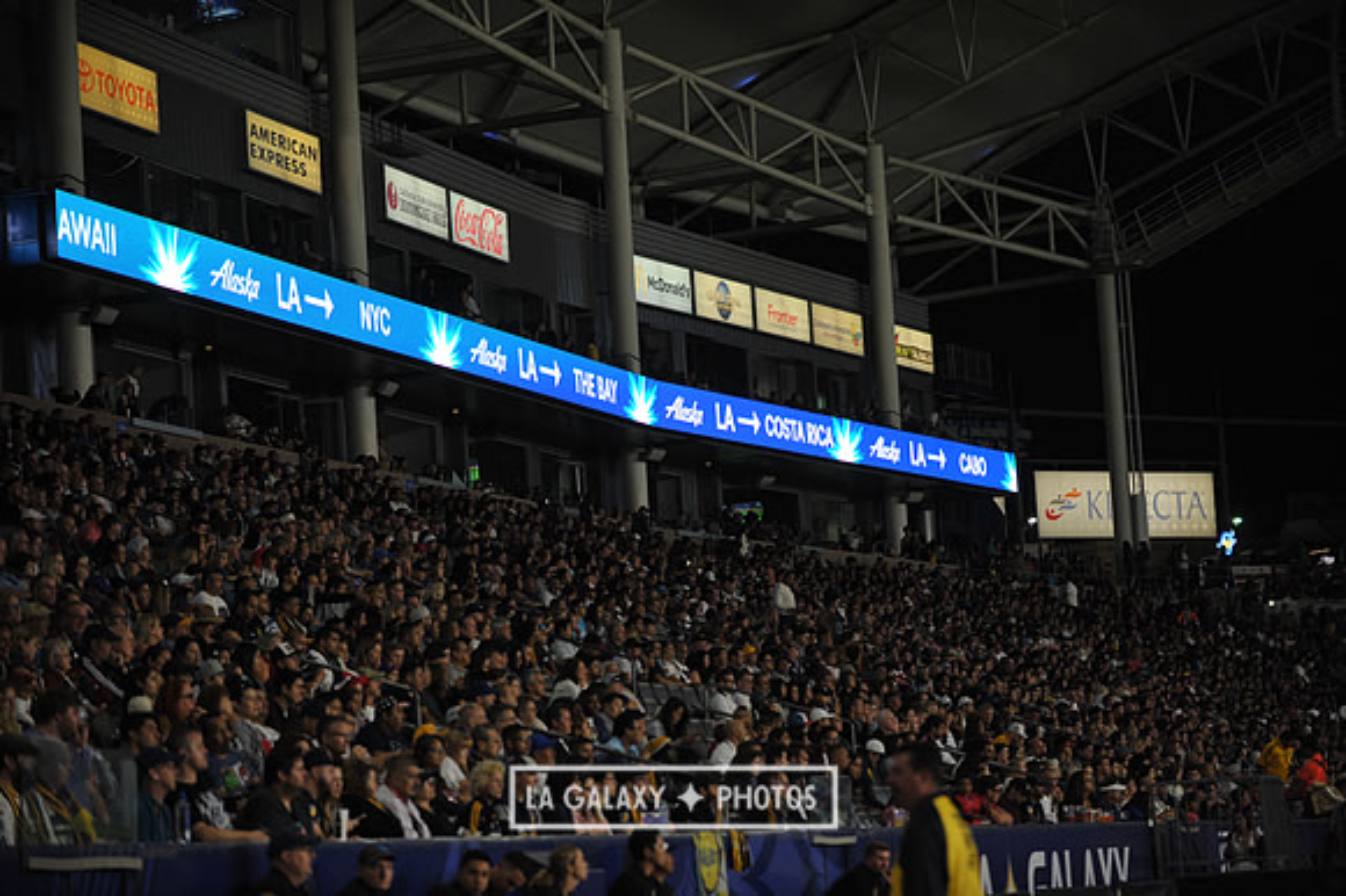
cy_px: 448
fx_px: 3923
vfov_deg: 13.0
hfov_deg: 19.5
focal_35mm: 105
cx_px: 673
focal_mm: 105
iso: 1250
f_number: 2.8
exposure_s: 1/1250
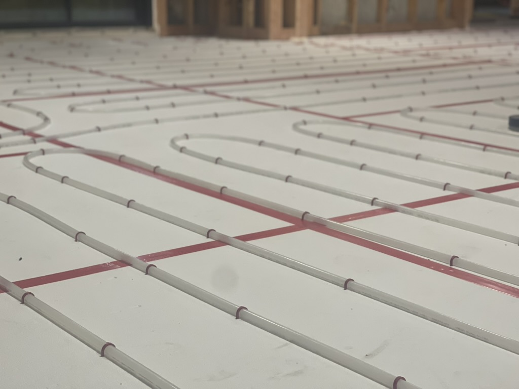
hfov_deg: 30.3
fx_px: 960
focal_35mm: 64
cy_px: 194
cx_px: 260
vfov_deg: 22.9
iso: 160
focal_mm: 7.5
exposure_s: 1/60
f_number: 2.2
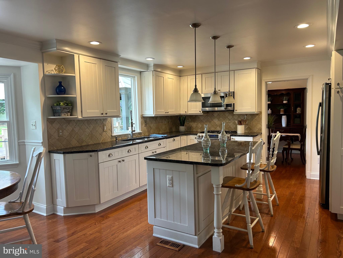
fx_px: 258
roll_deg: +1.8
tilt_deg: -3.6
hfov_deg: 67.3
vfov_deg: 53.1
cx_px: 172
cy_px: 129
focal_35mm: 26
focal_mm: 5.7
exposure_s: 1/120
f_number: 1.5
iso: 100
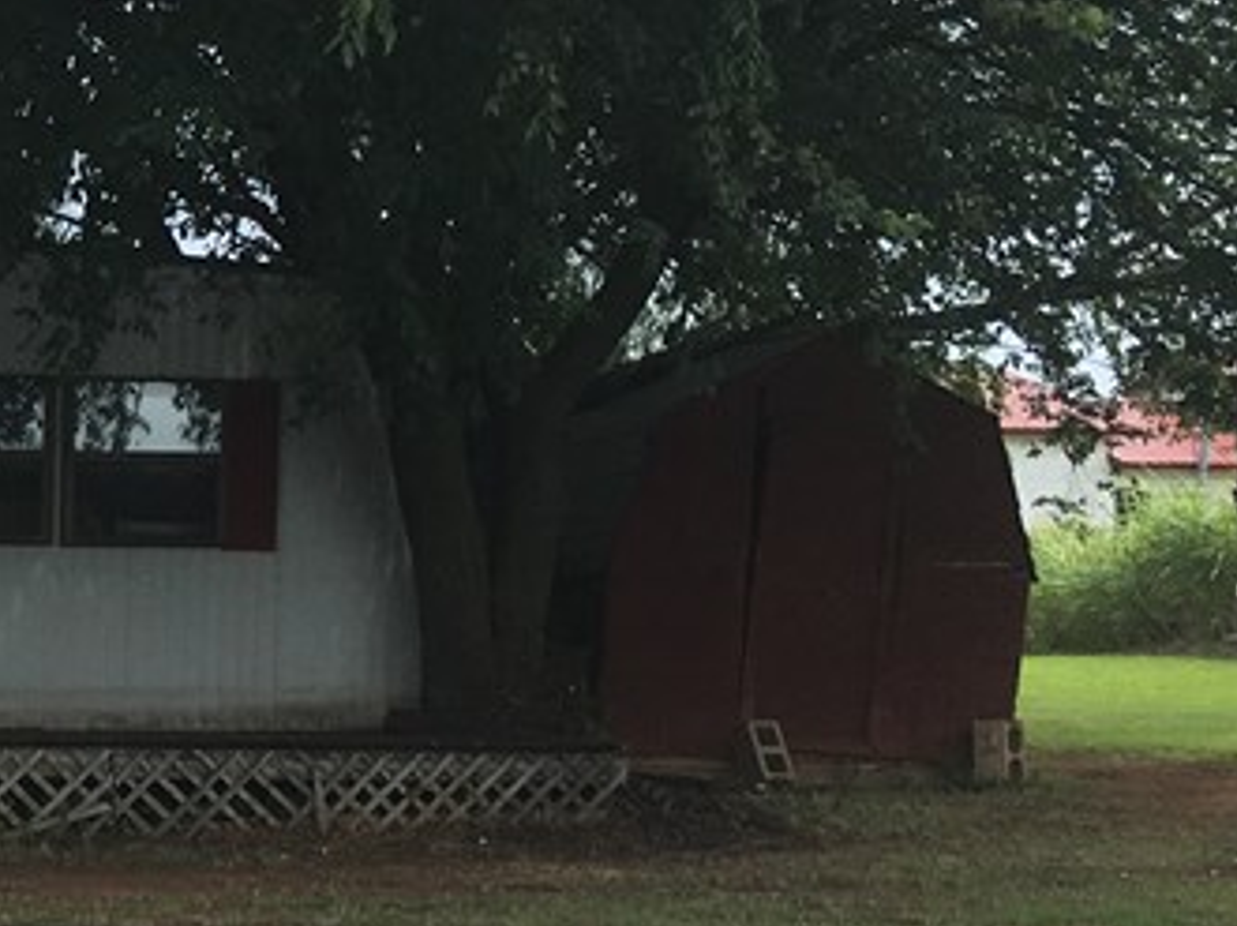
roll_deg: -1.3
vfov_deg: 16.2
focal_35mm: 90
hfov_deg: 19.8
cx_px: -439
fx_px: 3214
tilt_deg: -2.8
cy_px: 836
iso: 25
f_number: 2.2
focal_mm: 4.15
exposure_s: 1/1040
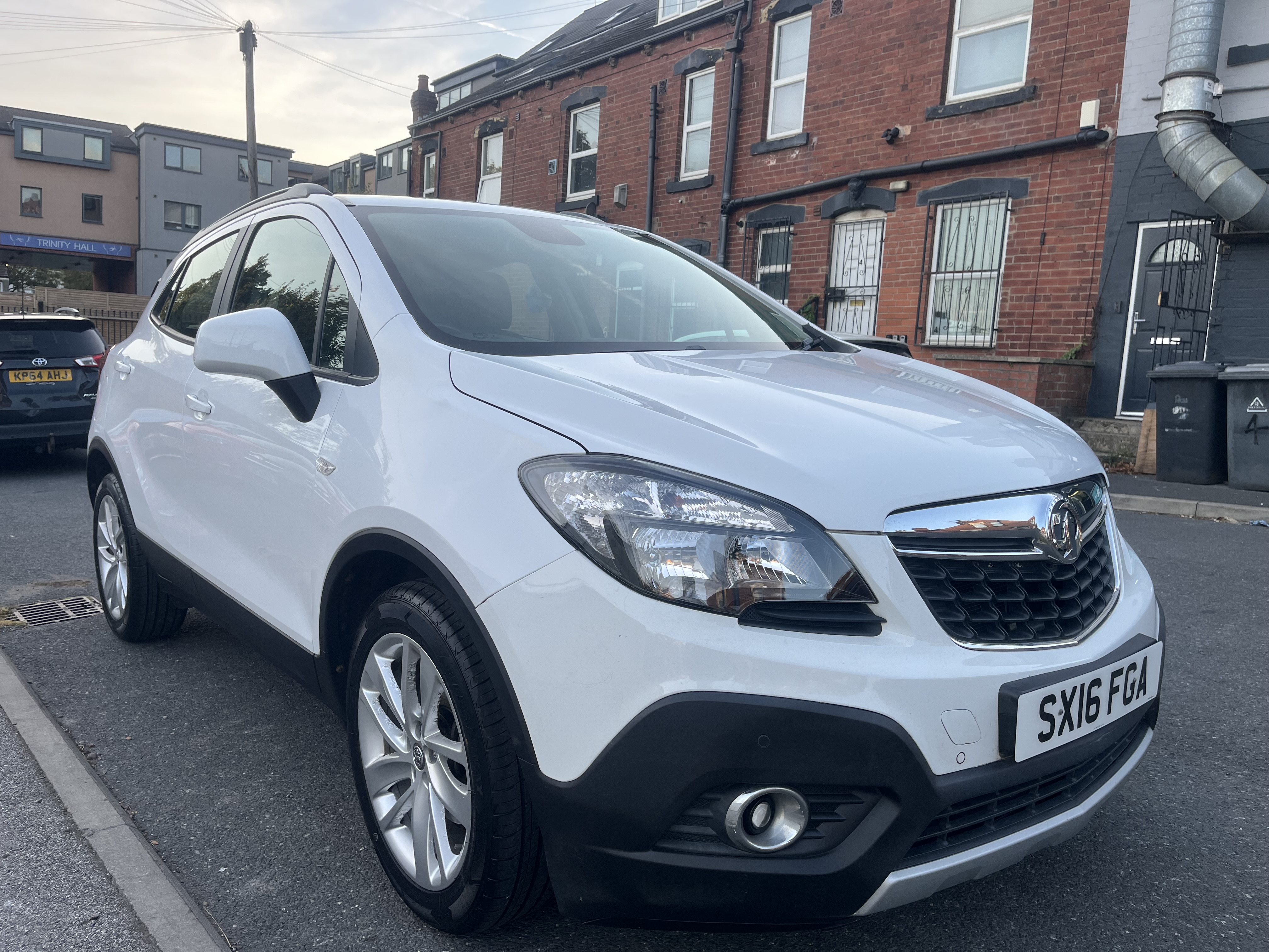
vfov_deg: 53.1
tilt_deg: -7.4
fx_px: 953
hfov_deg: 67.3
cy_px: 476
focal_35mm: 26
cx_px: 634
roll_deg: -3.3
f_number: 1.6
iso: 50
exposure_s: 1/497
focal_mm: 5.1
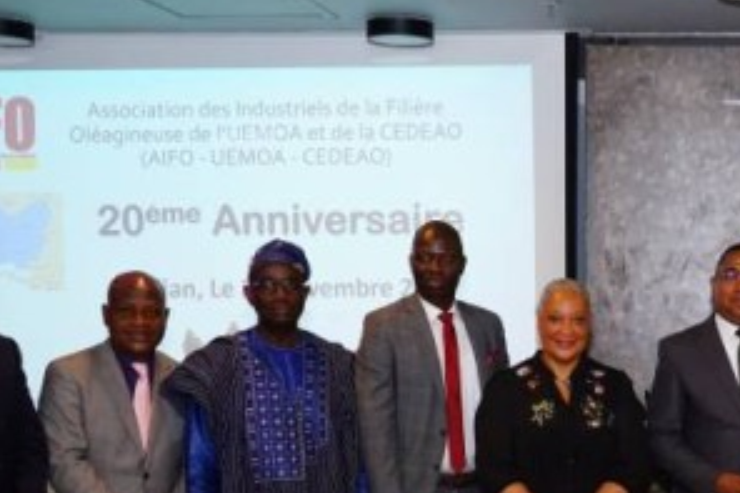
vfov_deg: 18.2
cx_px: 735
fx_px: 1500
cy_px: 479
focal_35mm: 73
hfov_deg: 26.3
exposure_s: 1/100
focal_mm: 27
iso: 2500
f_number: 8
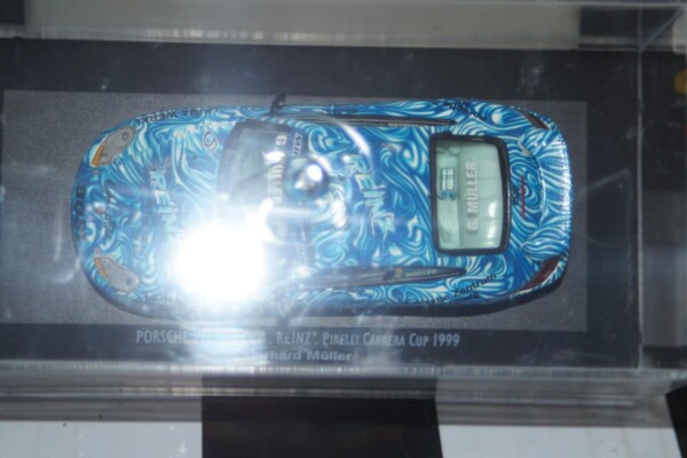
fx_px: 2290
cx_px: 344
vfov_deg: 11.4
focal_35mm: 120
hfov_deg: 17.1
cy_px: 229
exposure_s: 1/60
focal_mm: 80
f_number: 5.6
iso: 250
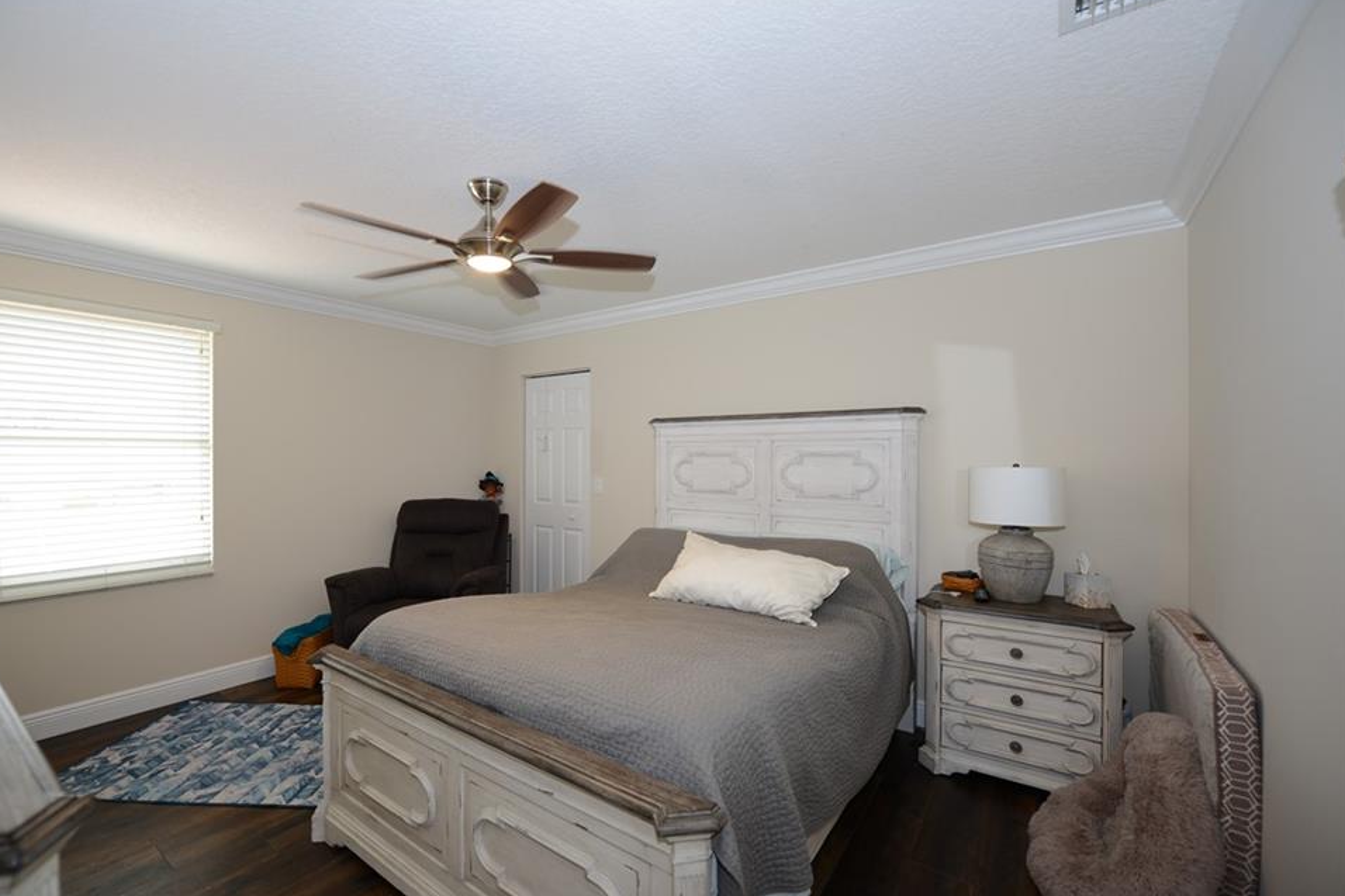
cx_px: 630
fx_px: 560
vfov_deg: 77.3
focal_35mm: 15
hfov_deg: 100.3
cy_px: 465
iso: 400
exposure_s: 1/80
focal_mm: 14
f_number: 3.2
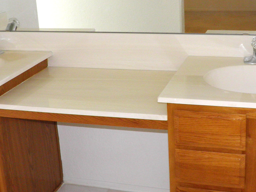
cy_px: 57
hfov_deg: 31.7
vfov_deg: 23.9
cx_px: 131
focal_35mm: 61
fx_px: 451
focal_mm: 4.9
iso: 100
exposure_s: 1/30
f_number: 2.8
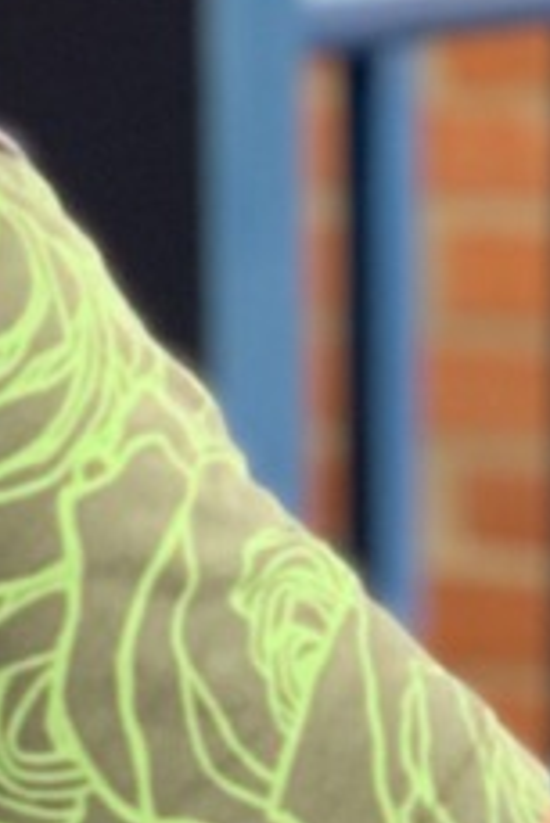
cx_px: -942
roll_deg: +2.8
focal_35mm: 425
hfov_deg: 3.2
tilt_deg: -8.4
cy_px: 765
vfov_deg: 4.8
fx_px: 9724
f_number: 2.4
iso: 50
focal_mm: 6
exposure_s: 1/122
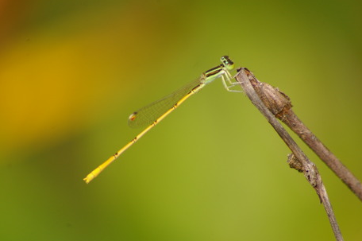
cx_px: 185
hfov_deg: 4.2
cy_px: 130
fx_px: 4952
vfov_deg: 2.8
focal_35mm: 493
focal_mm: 300
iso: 400
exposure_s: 1/350
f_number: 8
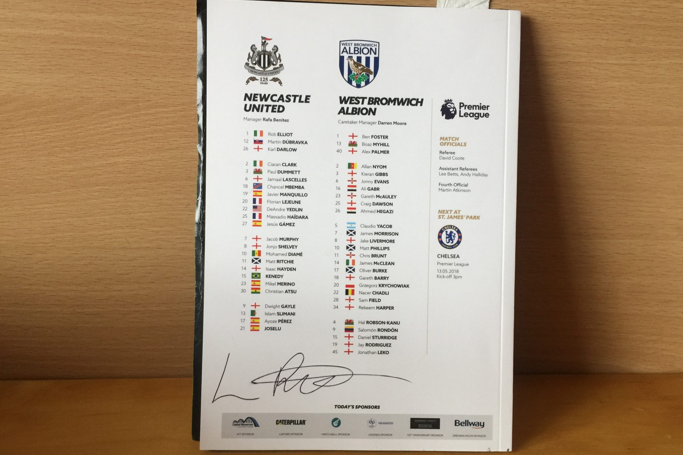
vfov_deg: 42.3
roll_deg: -1.5
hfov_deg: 60.3
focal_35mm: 31
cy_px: 236
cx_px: 348
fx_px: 588
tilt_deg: -17.0
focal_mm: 4.15
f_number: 2.2
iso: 80
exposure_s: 1/33
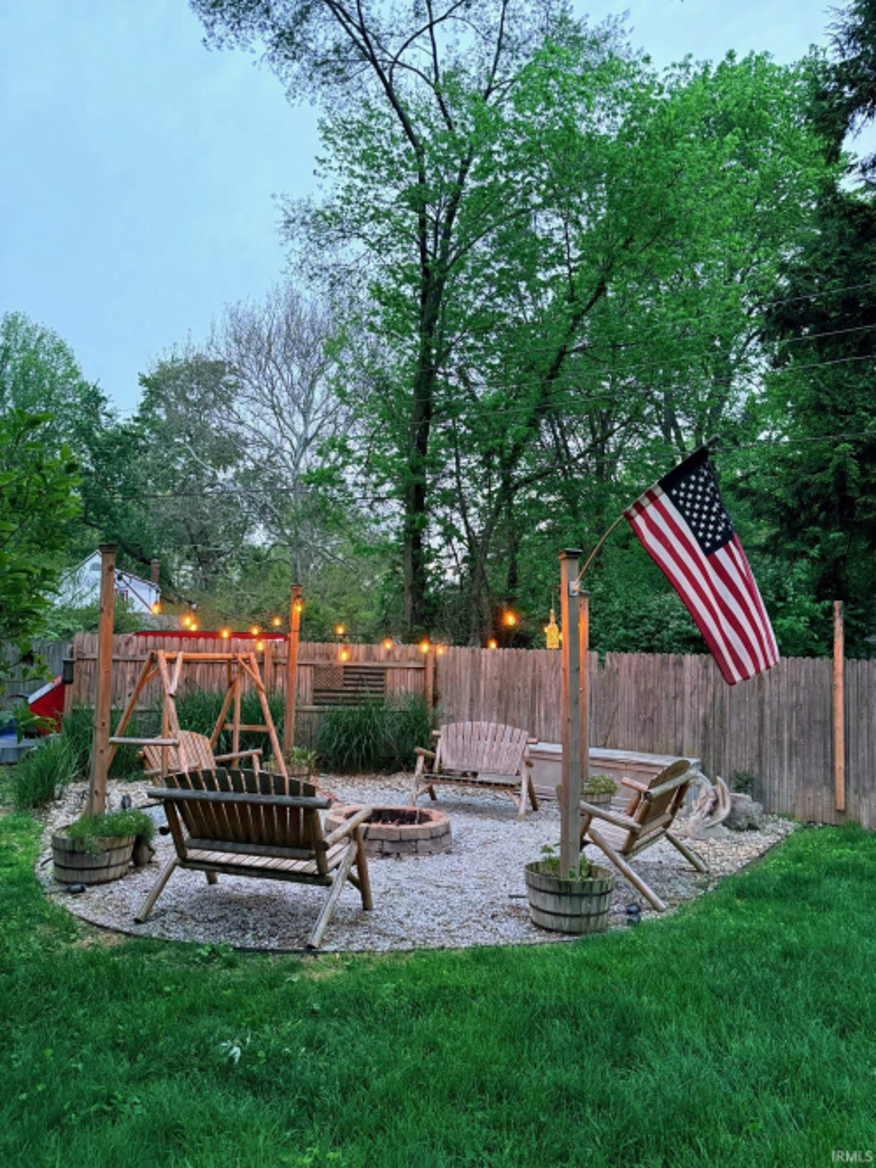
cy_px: 584
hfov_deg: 56.8
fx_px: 810
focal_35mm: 24
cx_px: 438
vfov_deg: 71.6
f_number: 1.78
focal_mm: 6.76
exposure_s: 1/60
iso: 400
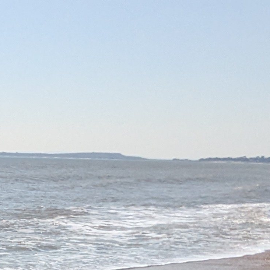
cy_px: 348
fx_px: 838
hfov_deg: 16.9
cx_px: -113
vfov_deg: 17.2
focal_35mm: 95
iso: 38
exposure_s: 1/3984
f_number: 2
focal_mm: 2.51
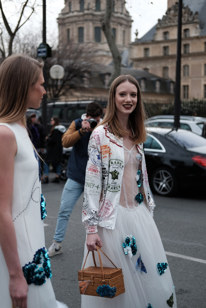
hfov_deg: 25.5
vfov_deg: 37.5
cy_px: 154
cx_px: 103
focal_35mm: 53
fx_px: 455
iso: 200
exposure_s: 1/2000
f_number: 2
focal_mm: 35
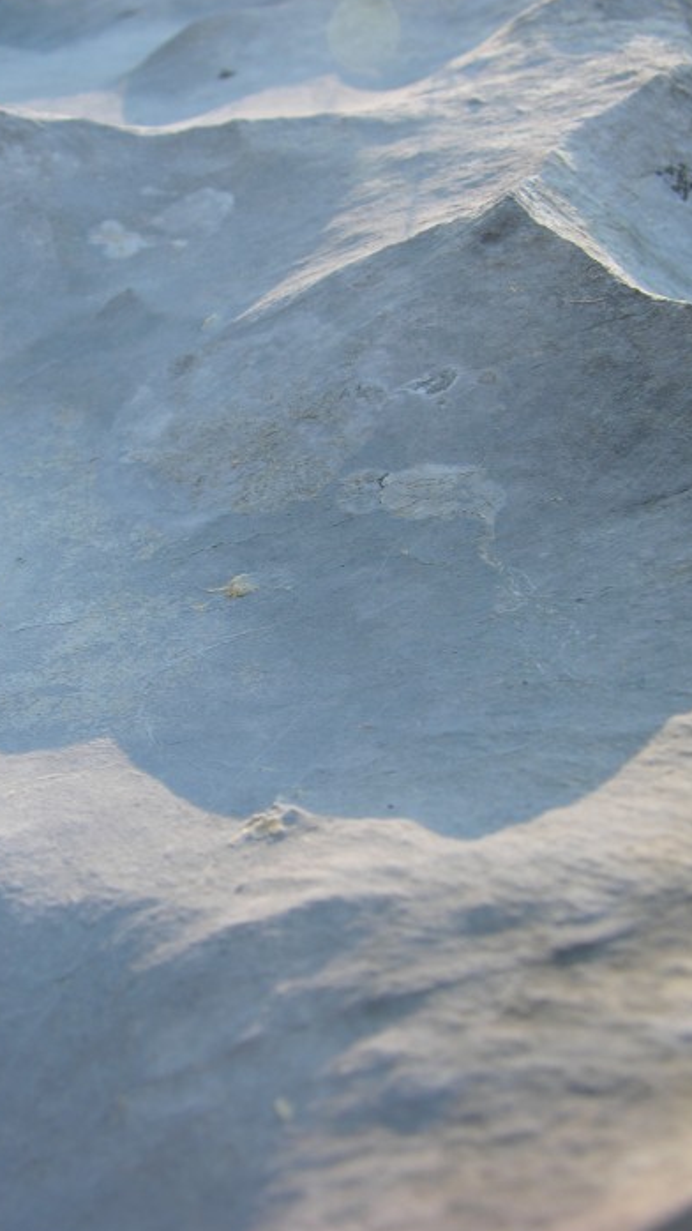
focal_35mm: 42
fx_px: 1370
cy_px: 574
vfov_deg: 48.3
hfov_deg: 28.2
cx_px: 231
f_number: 3.2
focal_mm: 8.9
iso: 50
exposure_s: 1/52.1
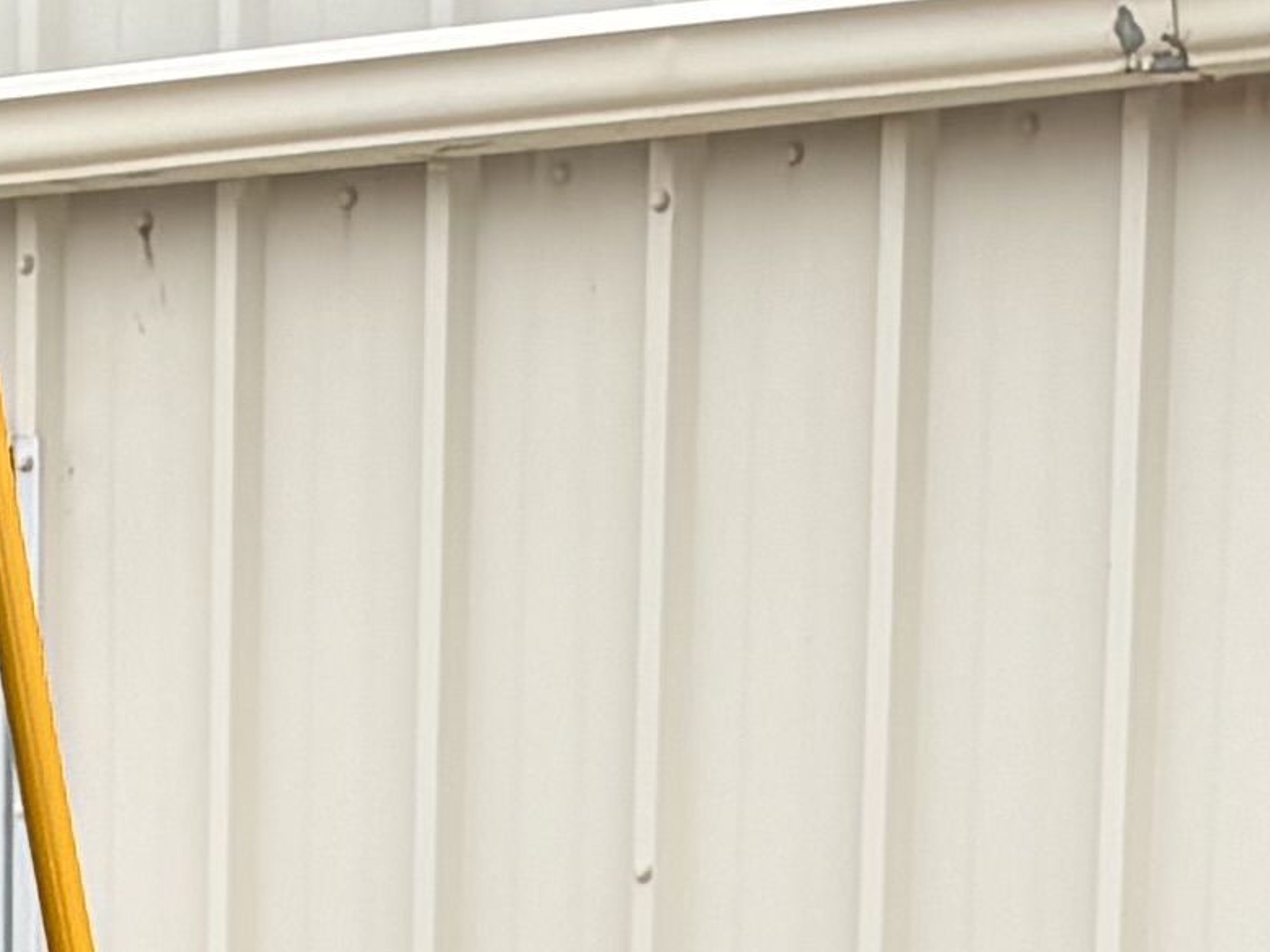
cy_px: 2154
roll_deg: +0.2
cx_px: -213
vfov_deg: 7.4
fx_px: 6969
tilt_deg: -7.5
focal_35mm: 190
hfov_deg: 10.3
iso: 50
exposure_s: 1/1048
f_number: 1.6
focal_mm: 5.96
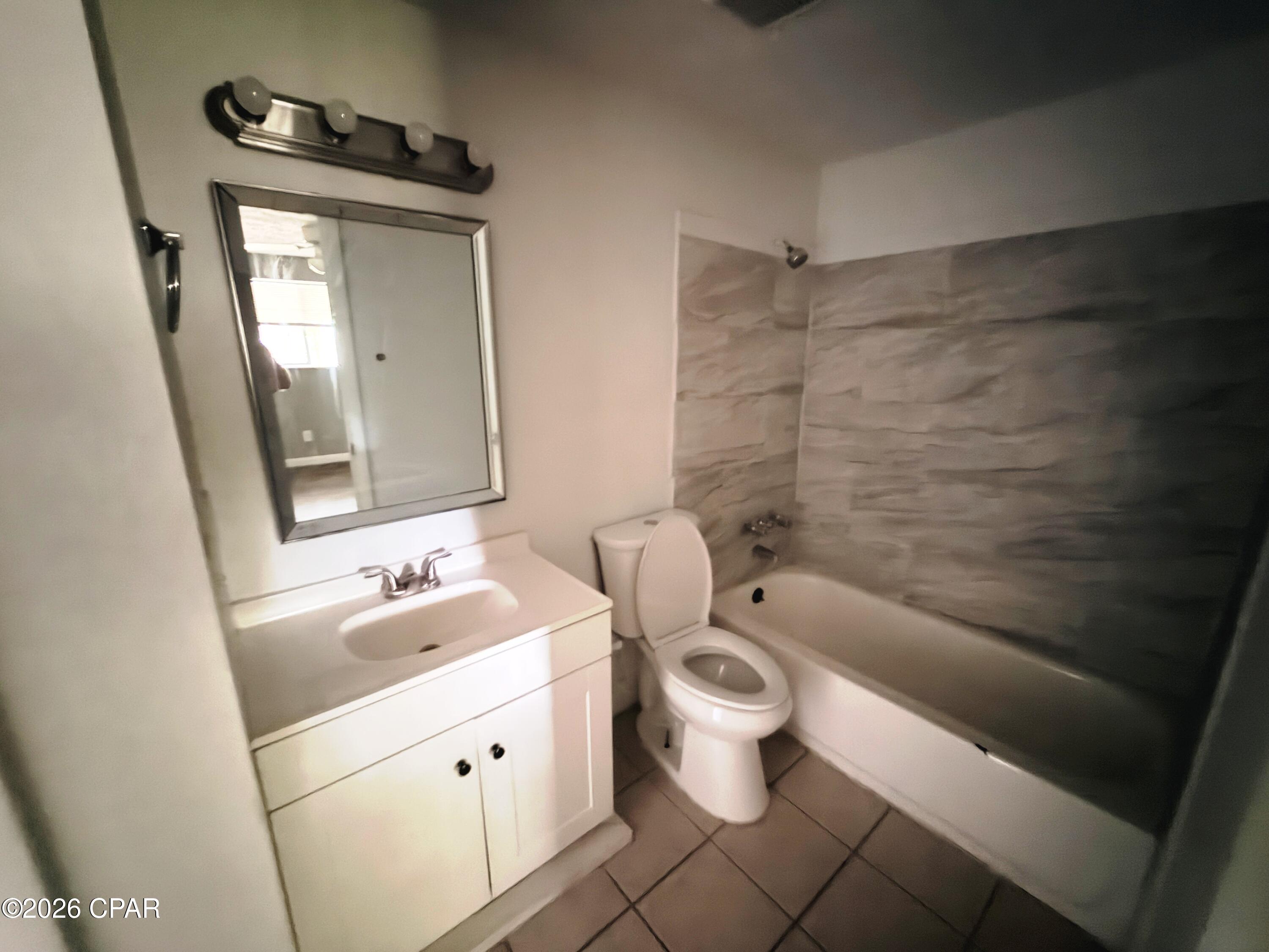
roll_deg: +2.9
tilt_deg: -12.9
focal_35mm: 14
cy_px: 476
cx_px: 634
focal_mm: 2.22
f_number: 2.2
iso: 2000
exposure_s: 1/6
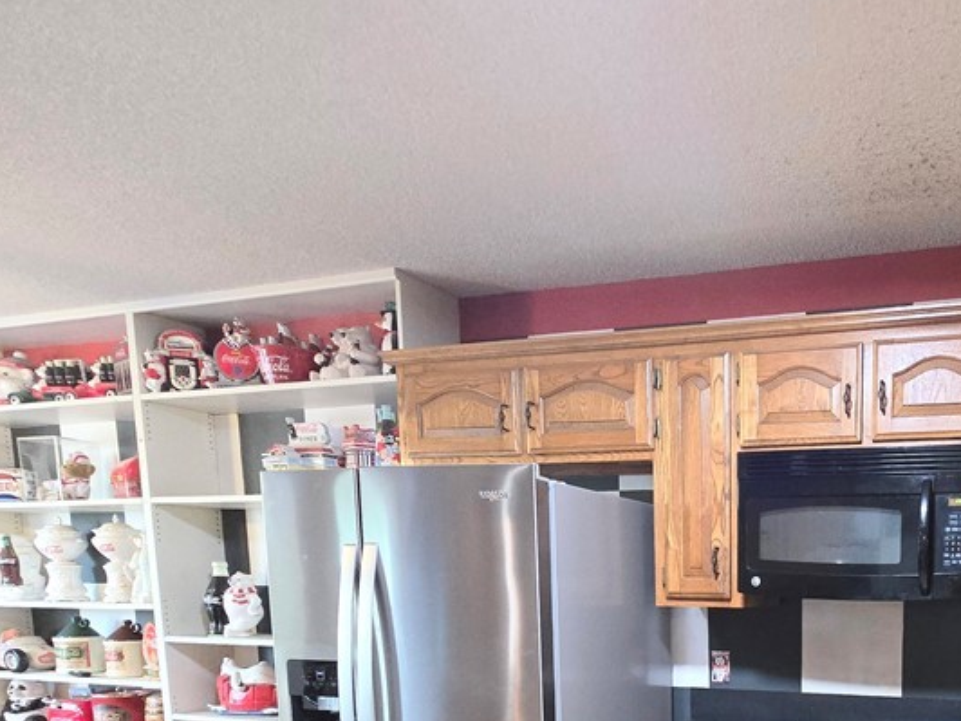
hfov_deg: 60.9
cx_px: 827
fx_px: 694
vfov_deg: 47.9
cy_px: 678
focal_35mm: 25
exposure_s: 1/60
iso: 1000
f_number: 2.2
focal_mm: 2.2
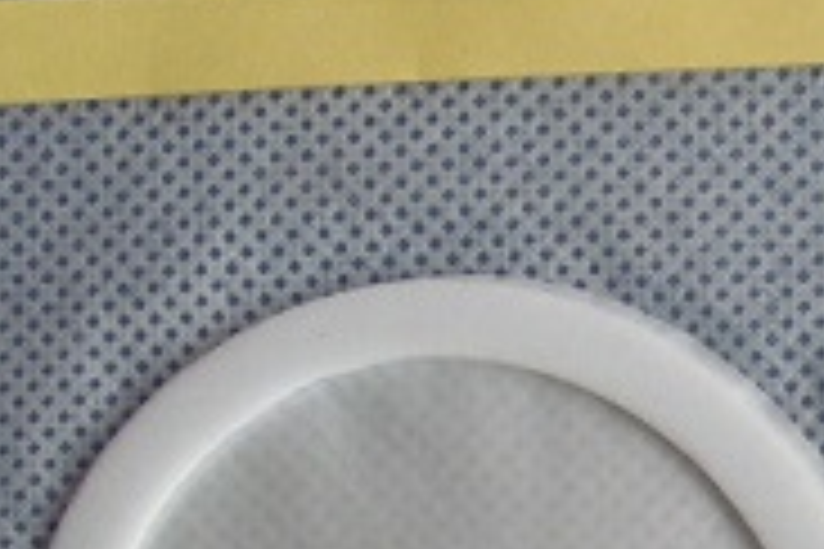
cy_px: 655
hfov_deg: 13.5
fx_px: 3342
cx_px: 1108
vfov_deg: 9.3
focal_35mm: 146
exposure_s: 1/90
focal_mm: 6.3
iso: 100
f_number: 3
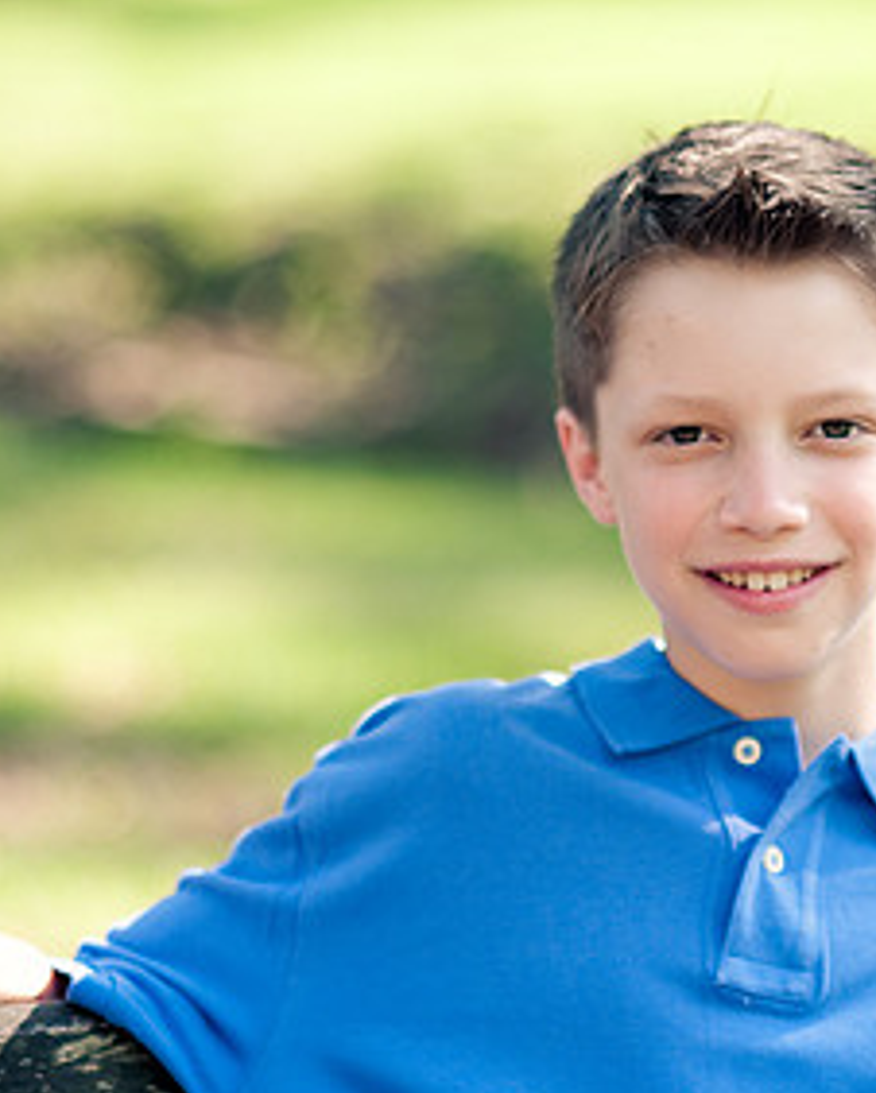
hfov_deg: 9.4
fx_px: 5309
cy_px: 620
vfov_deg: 11.8
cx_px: 678
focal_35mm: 164
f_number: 2
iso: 200
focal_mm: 85
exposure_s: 1/1000
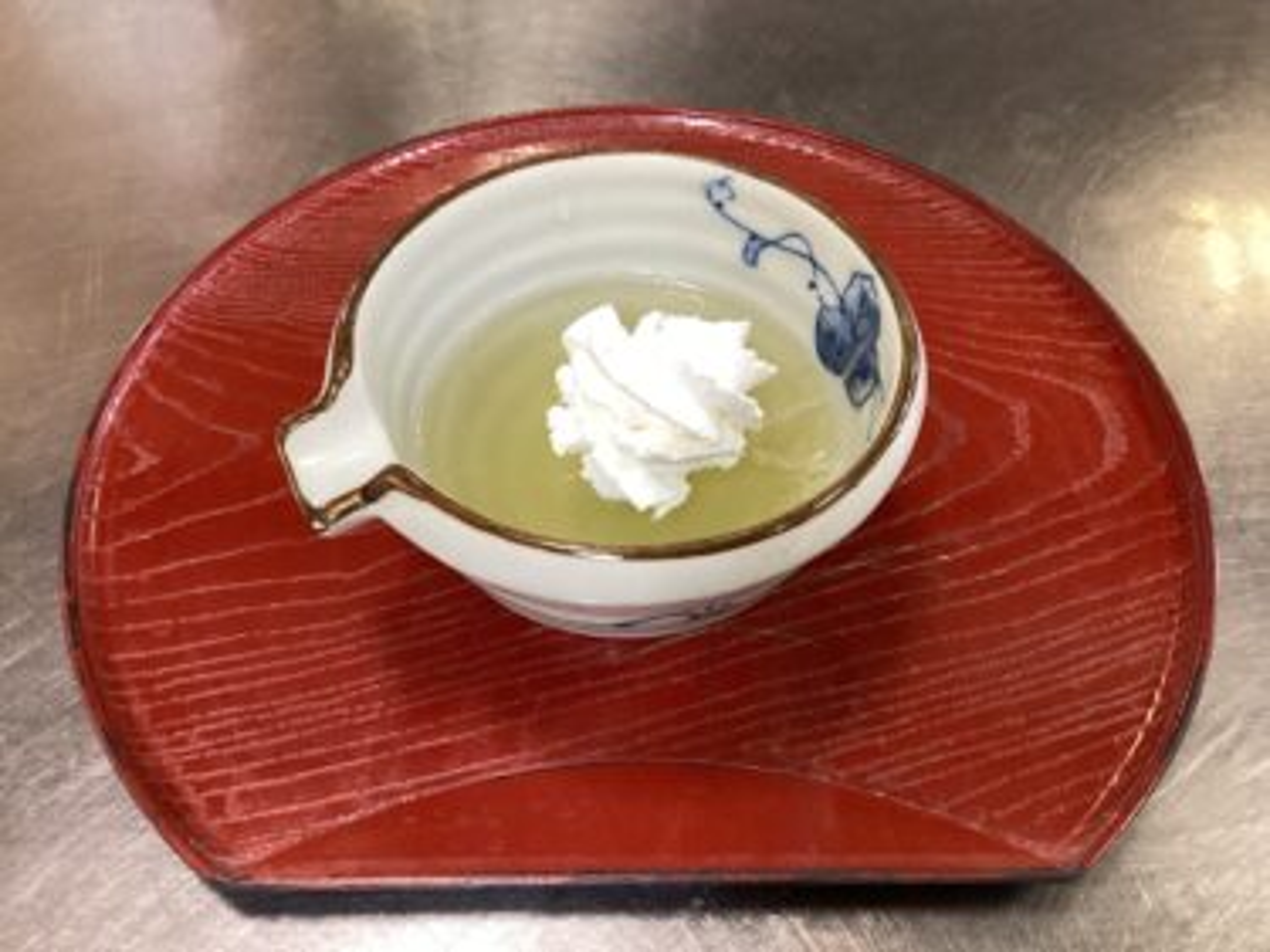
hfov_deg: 58.4
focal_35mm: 31
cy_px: 476
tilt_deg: -54.0
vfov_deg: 45.4
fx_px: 1137
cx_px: 635
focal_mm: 3.3
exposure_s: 1/50
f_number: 2.4
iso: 200
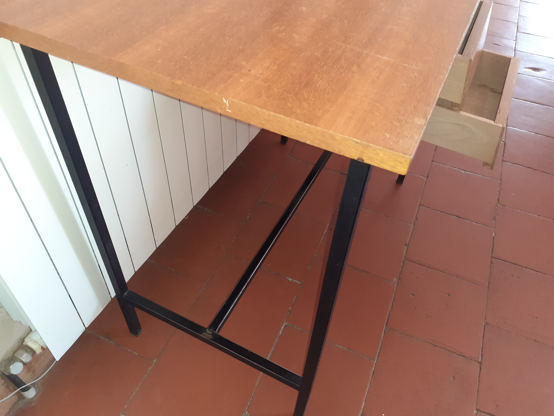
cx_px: 277
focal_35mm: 27
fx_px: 432
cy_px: 208
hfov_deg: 65.3
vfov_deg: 51.4
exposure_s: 1/50
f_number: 1.9
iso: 125
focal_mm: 3.6
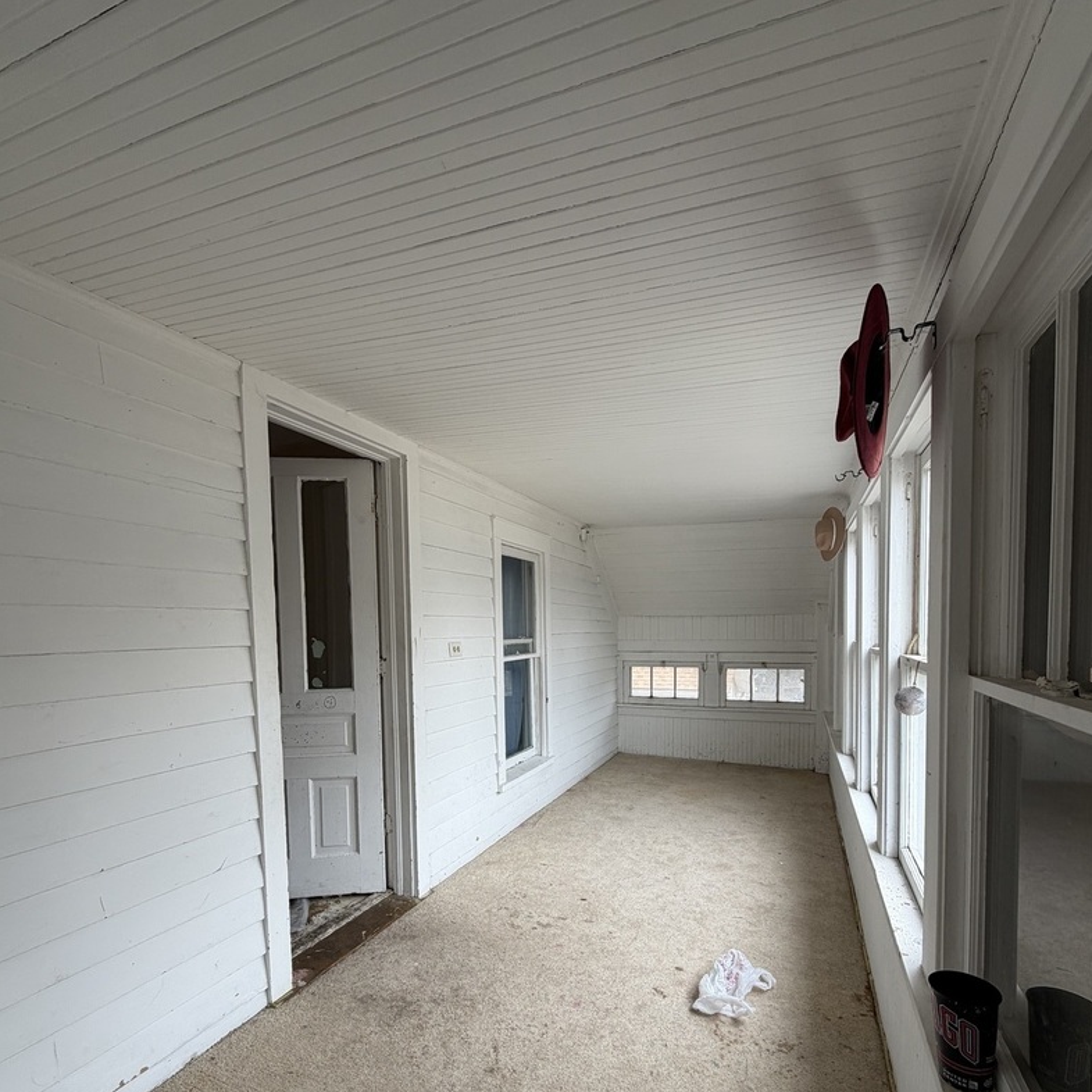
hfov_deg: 84.0
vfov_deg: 82.6
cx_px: 538
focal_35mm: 17
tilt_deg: -2.6
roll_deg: +1.3
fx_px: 607
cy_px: 672
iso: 64
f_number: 2.2
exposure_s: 1/121
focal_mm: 2.22
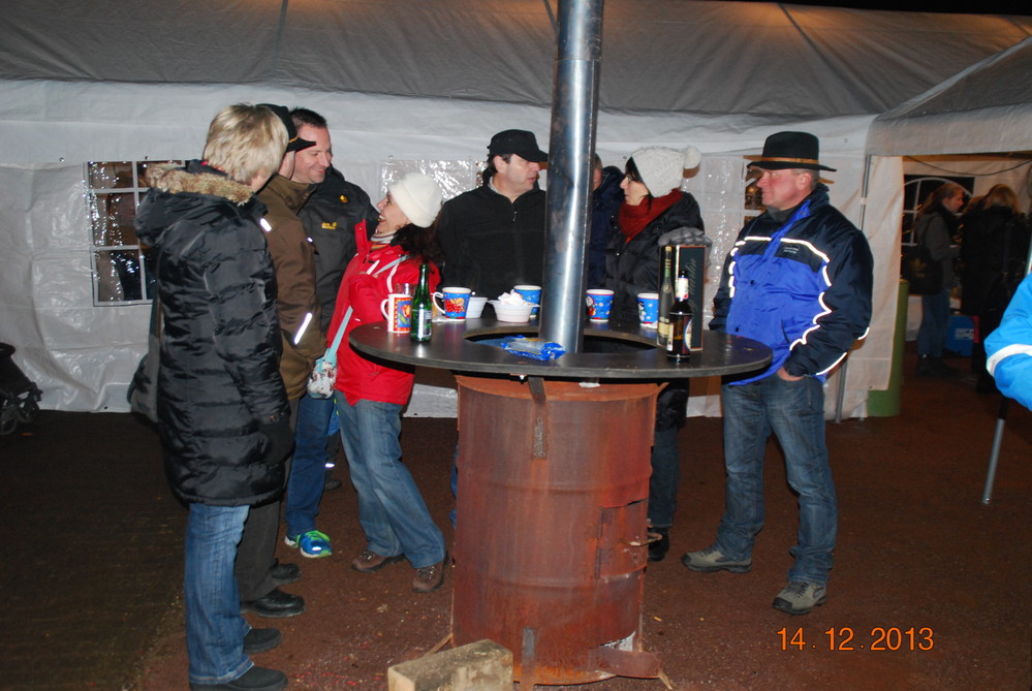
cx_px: 516
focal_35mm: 42
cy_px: 346
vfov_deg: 32.0
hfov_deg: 46.3
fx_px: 1206
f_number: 5
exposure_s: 1/60
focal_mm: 28
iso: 800
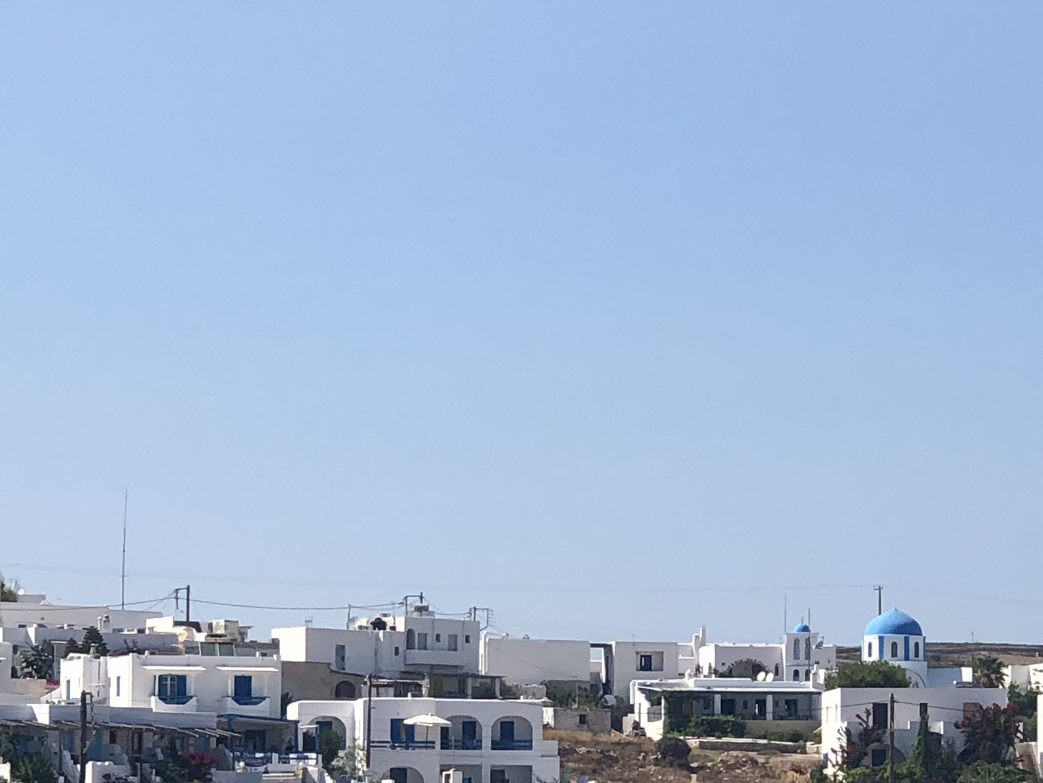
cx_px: 608
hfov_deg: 11.9
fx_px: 5002
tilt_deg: +4.6
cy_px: 603
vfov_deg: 8.9
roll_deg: -0.4
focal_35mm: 166
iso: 16
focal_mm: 6
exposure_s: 1/1372
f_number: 2.4
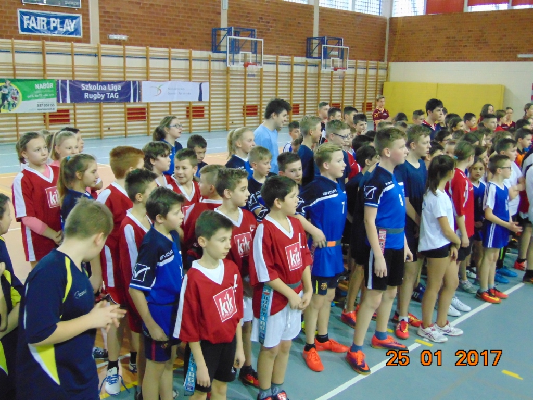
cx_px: 266
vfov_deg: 36.8
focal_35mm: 39
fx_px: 601
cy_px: 200
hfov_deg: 47.9
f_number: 3.3
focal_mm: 6.9
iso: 800
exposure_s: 1/40
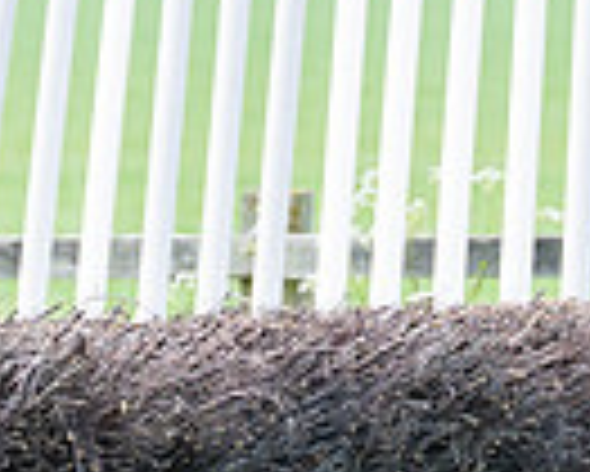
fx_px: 8930
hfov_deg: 3.8
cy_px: 118
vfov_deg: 3.0
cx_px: -387
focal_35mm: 511
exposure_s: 1/1600
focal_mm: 70
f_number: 2.8
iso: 400
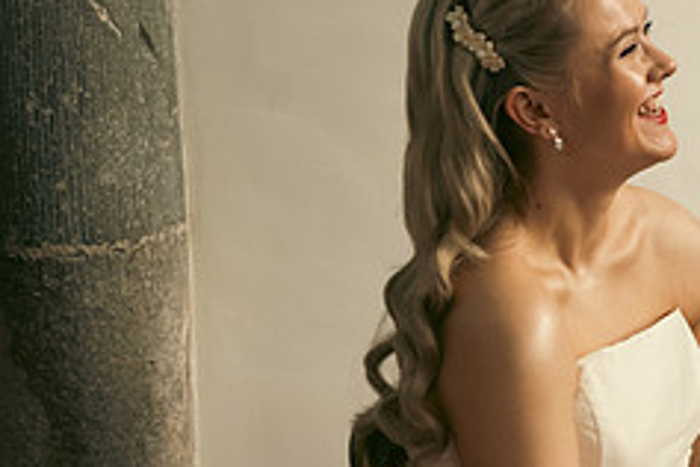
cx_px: 800
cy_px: 214
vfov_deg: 10.8
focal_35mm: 127
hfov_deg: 15.6
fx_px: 2469
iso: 800
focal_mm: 52
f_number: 3.5
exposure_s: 1/160
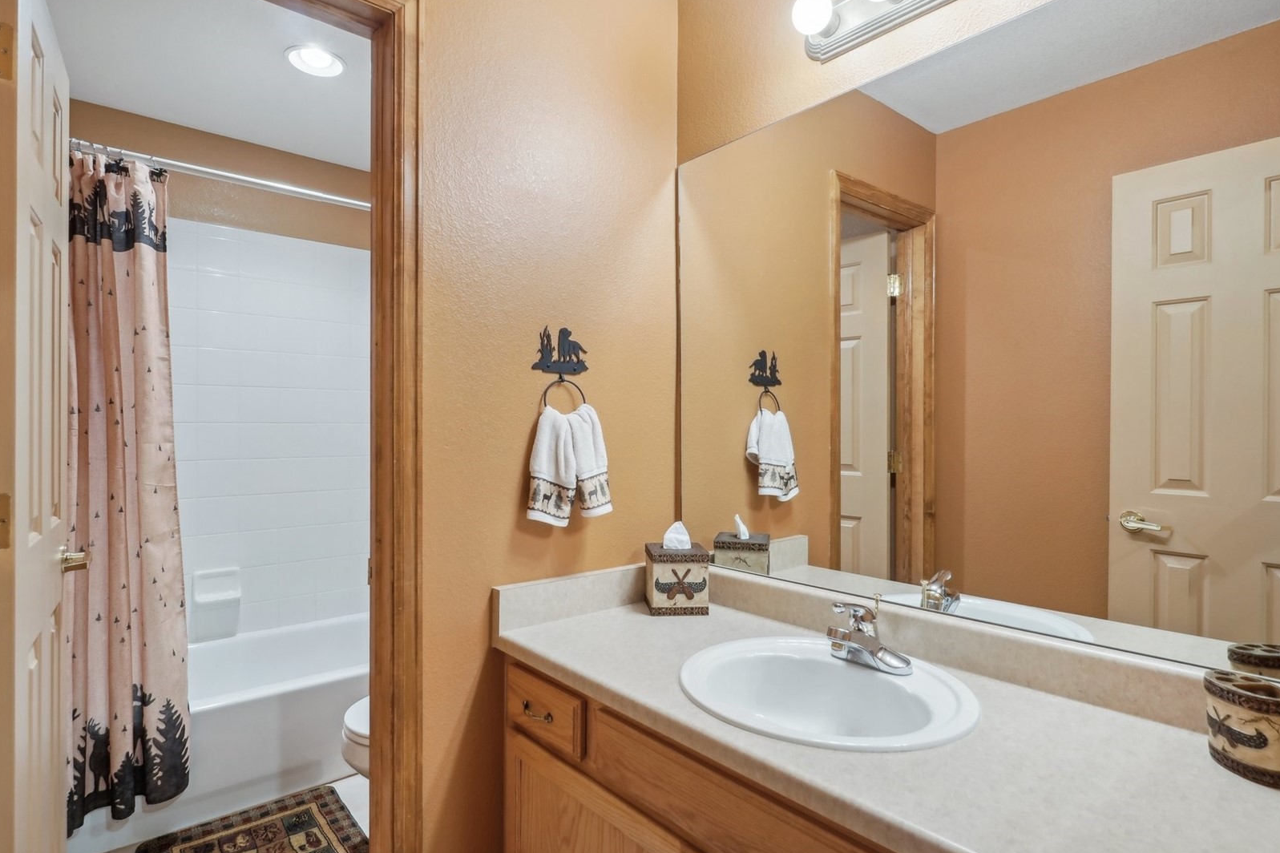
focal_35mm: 18
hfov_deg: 91.5
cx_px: 610
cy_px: 424
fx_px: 623
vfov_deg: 68.8
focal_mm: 11
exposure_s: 1/4
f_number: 8
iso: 400
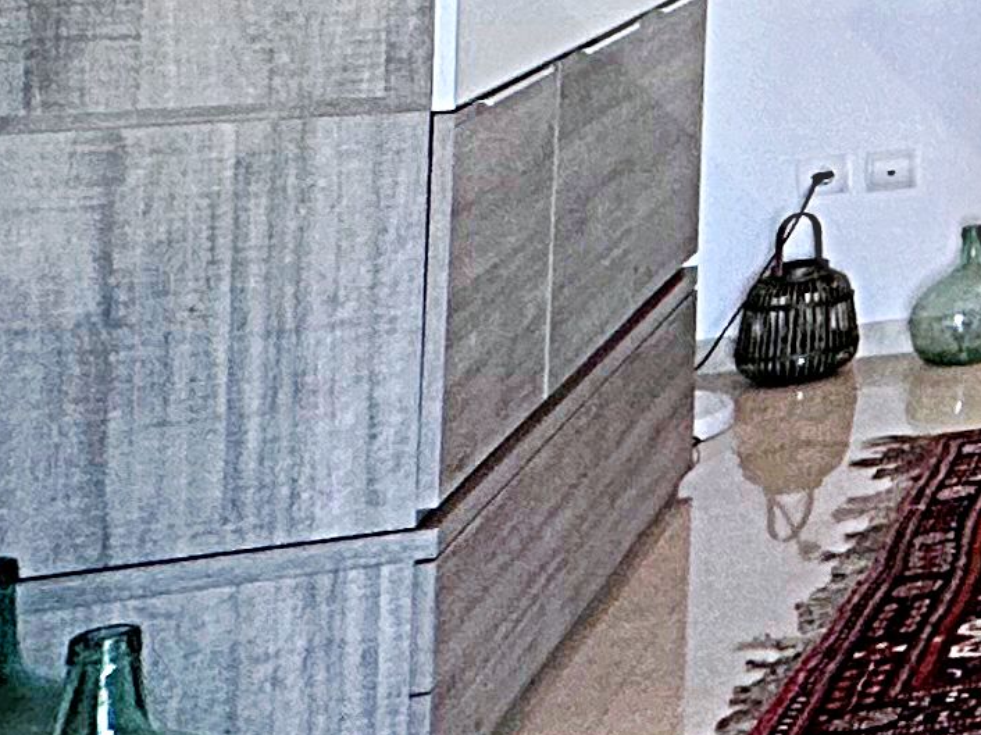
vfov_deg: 16.9
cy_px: -325
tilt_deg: +1.5
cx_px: 2654
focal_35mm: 80
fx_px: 2266
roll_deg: -1.3
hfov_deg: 13.1
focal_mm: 2.22
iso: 64
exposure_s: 1/100
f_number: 2.2
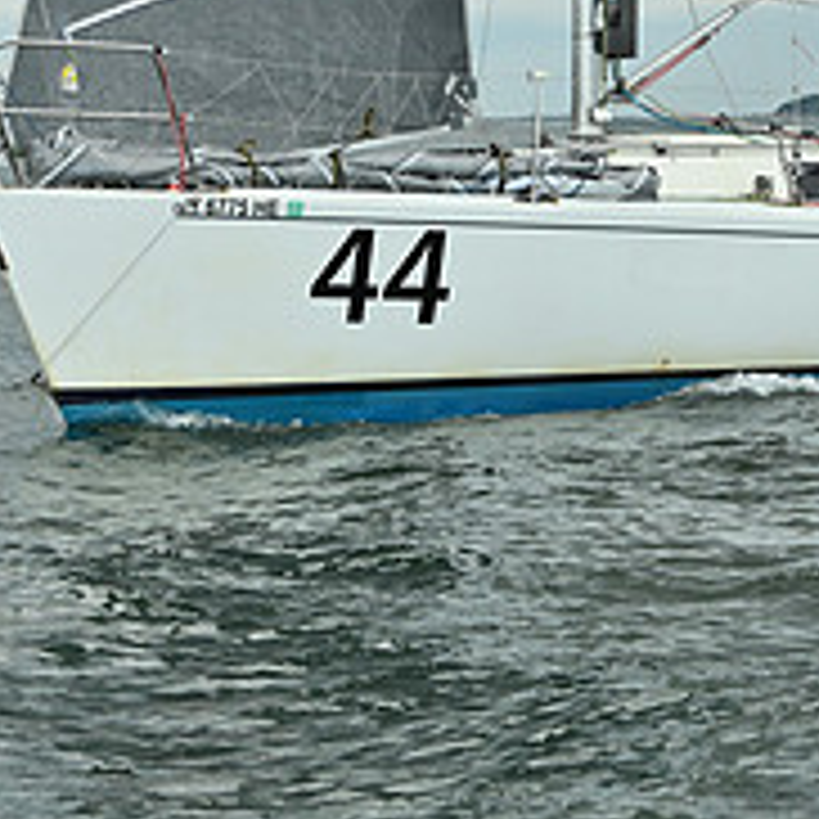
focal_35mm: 190
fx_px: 5086
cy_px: 155
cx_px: 760
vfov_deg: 9.2
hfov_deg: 9.2
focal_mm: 70
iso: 250
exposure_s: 1/640
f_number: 6.3
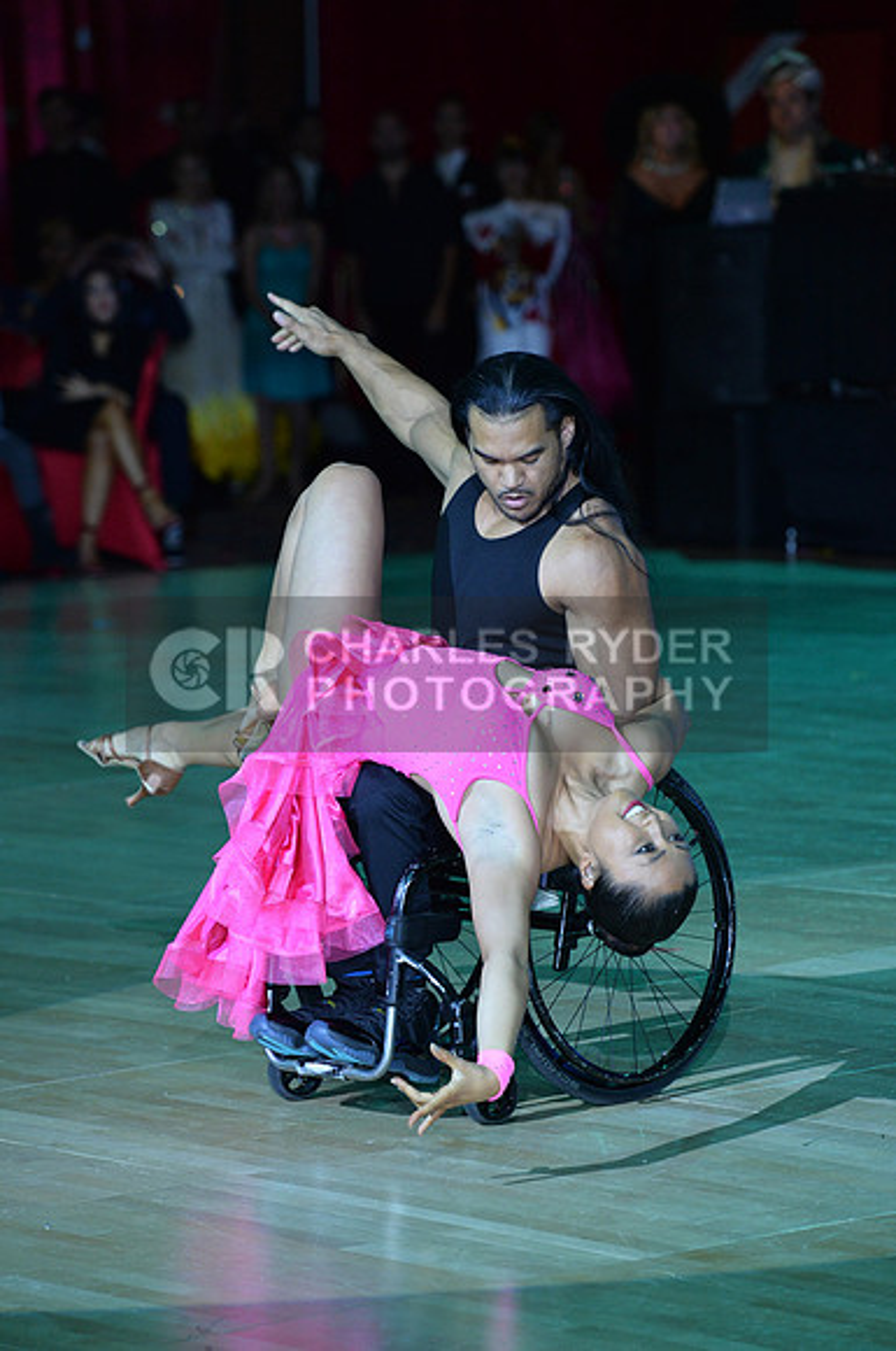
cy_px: 676
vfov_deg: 12.1
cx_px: 448
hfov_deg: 8.1
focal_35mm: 170
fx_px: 6365
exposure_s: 1/250
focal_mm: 170
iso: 2000
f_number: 5
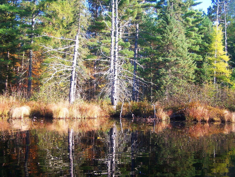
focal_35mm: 38
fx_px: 258
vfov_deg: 37.7
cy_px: 88
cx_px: 118
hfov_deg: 49.0
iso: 80
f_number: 2.8
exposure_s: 1/160
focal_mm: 6.3
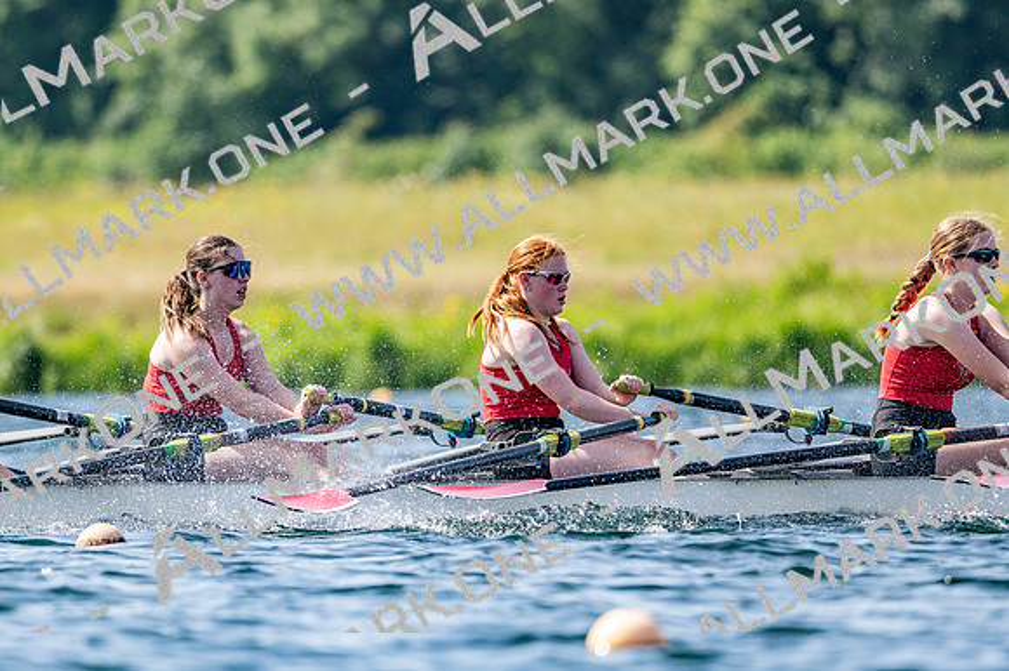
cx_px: 504
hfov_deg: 3.4
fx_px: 16806
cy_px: 336
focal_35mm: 600
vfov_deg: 2.3
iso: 280
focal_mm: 400
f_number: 4.5
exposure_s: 1/2500
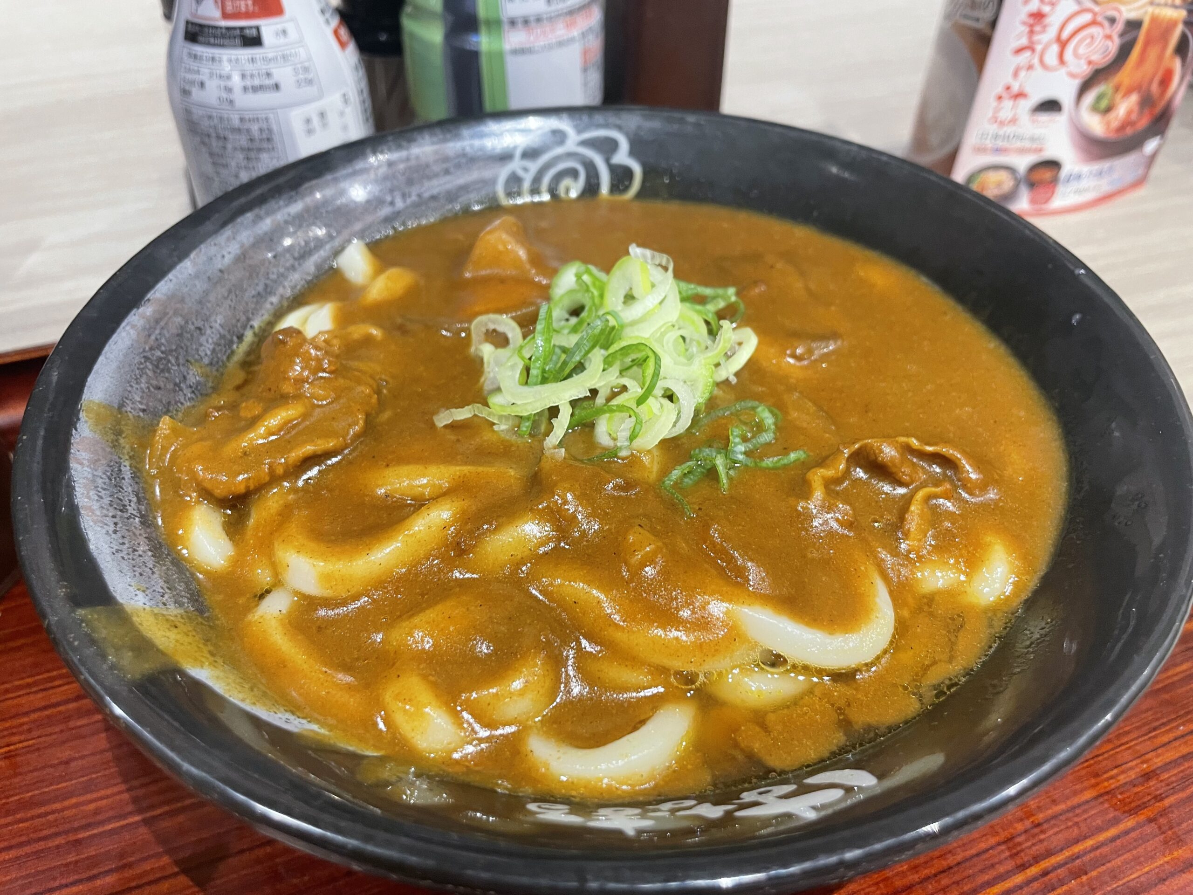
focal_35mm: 26
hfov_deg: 67.3
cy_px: 448
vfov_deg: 53.1
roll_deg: -0.7
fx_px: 896
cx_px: 596
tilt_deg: -43.0
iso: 125
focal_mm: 4.2
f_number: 1.6
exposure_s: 1/50
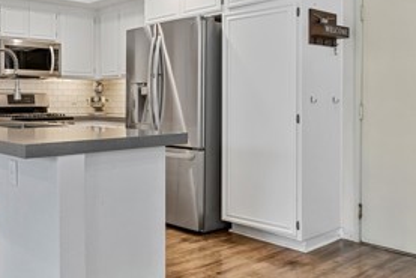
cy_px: 106
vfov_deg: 35.8
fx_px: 428
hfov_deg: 48.9
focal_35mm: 37
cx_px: 83
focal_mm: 16
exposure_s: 1/13
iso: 250
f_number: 6.3
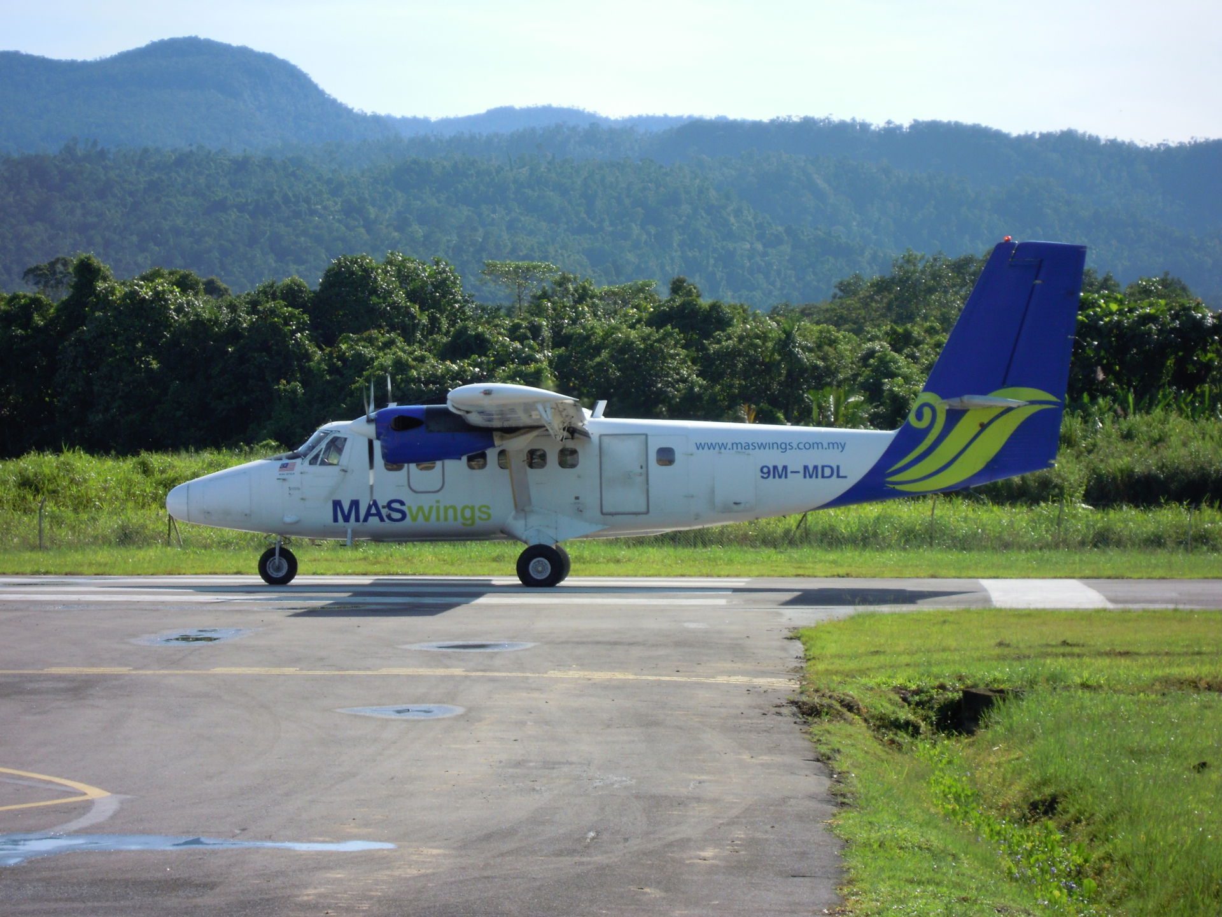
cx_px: 611
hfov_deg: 14.1
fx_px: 4942
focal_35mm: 140
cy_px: 458
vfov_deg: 10.6
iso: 100
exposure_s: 1/250
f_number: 6.6
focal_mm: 25
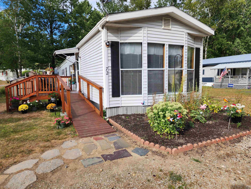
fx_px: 167
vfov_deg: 58.9
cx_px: 126
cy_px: 94
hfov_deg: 73.9
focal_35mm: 23
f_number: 1.8
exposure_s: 1/528
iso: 12
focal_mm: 6.4
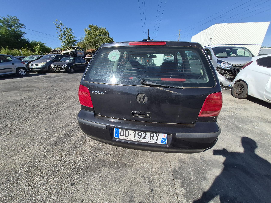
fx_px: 102
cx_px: 136
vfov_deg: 89.9
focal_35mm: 13
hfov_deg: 106.2
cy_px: 102
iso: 40
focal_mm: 1.74
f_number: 2.2
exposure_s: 1/2000
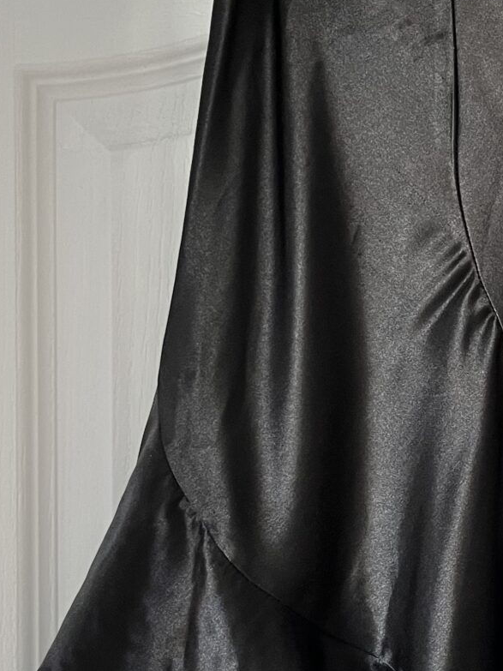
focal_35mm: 68
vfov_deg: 28.4
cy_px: 433
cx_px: 542
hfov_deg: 20.7
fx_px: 1318
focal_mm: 5.1
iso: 125
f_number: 1.6
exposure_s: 1/60
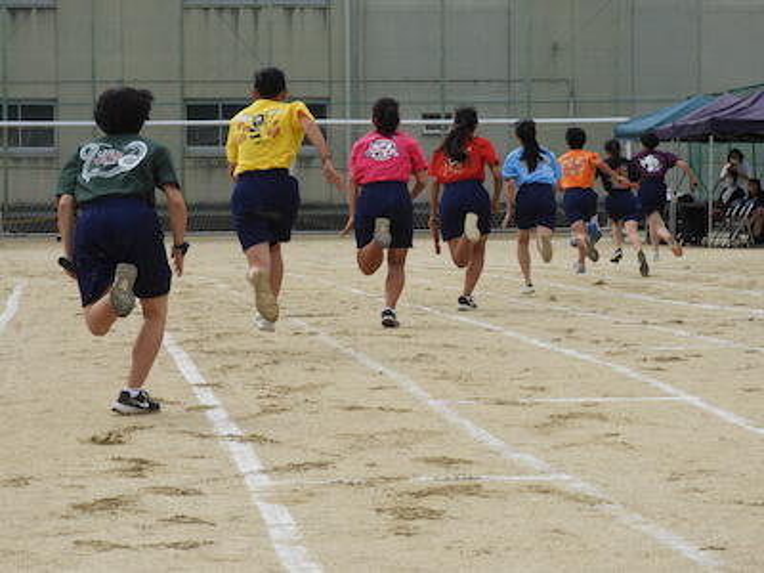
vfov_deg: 11.0
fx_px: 2980
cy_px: 286
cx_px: 382
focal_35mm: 135
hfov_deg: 14.6
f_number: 5
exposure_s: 1/640
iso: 100
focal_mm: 24.2
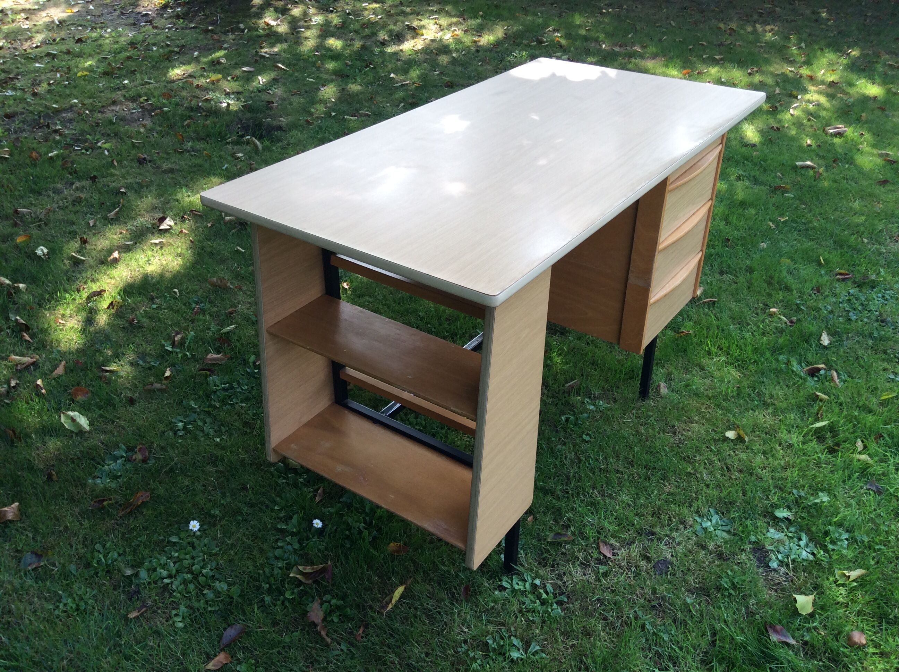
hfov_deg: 56.9
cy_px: 336
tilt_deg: -35.1
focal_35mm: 32
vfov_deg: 44.1
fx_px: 830
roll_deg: +0.1
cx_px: 450
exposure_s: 1/162
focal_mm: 3.3
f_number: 2.4
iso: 32
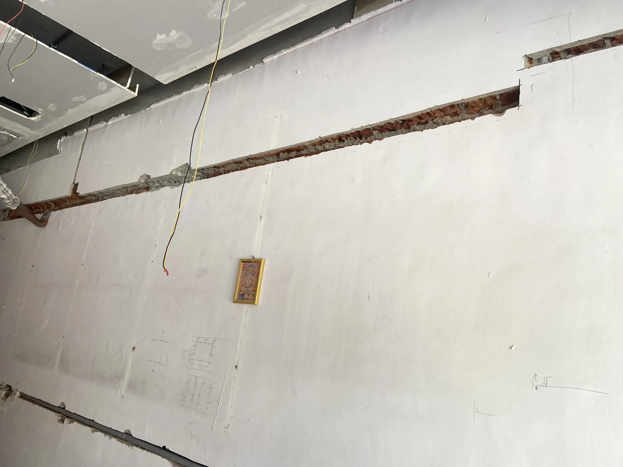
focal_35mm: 26
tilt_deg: +14.1
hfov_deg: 67.3
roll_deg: -7.3
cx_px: 312
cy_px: 234
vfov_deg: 53.1
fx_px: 468
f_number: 1.8
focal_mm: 4.25
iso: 100
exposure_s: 1/122
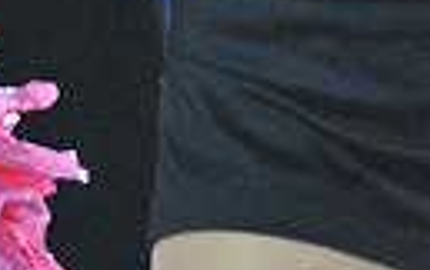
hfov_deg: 0.8
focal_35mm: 2752
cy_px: -683
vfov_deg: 0.5
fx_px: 32293
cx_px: 433
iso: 5000
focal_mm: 600
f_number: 6.3
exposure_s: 1/160
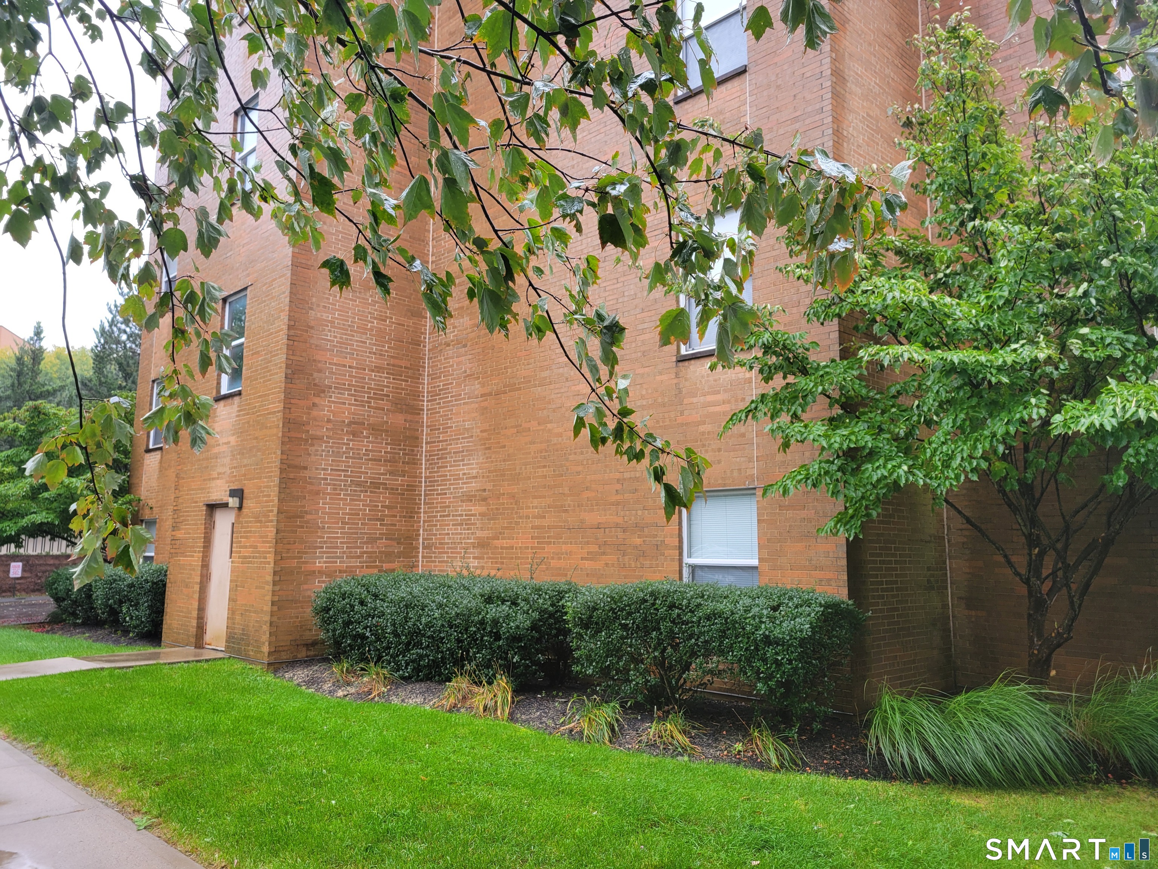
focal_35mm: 26
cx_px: 579
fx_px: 870
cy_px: 434
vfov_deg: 53.1
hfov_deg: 67.3
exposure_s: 1/125
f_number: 1.8
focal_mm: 5.4
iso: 40
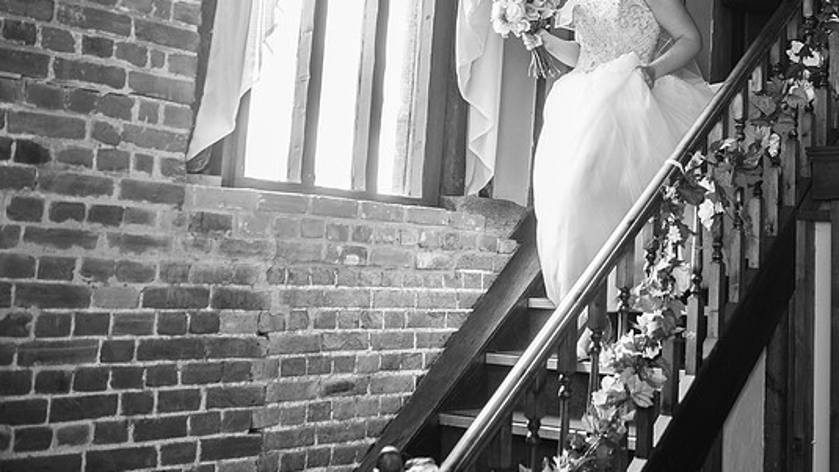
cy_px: 80
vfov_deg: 21.5
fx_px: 1224
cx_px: 603
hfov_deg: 37.2
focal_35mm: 55
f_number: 2.5
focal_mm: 35
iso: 320
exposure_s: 1/125
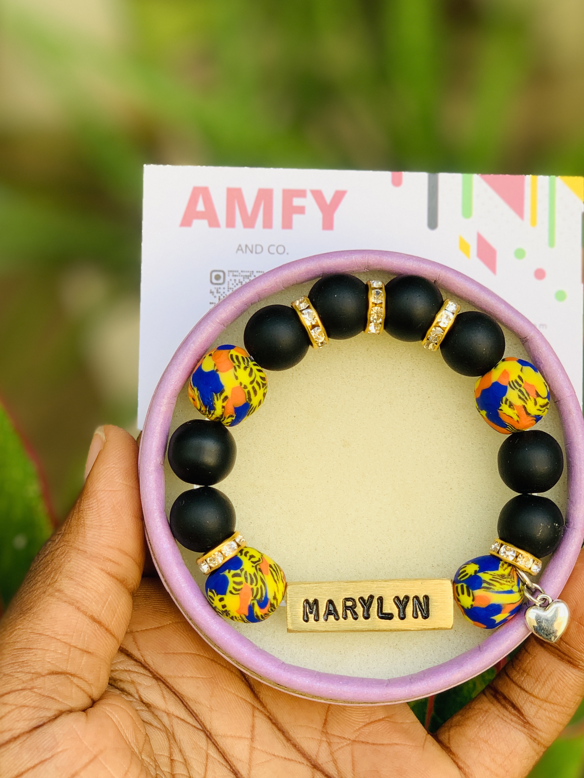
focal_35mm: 70
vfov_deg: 27.7
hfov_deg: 21.0
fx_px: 1575
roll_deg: -2.0
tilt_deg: -24.3
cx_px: 345
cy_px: 491
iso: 16
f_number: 2.4
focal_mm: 6
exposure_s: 1/122
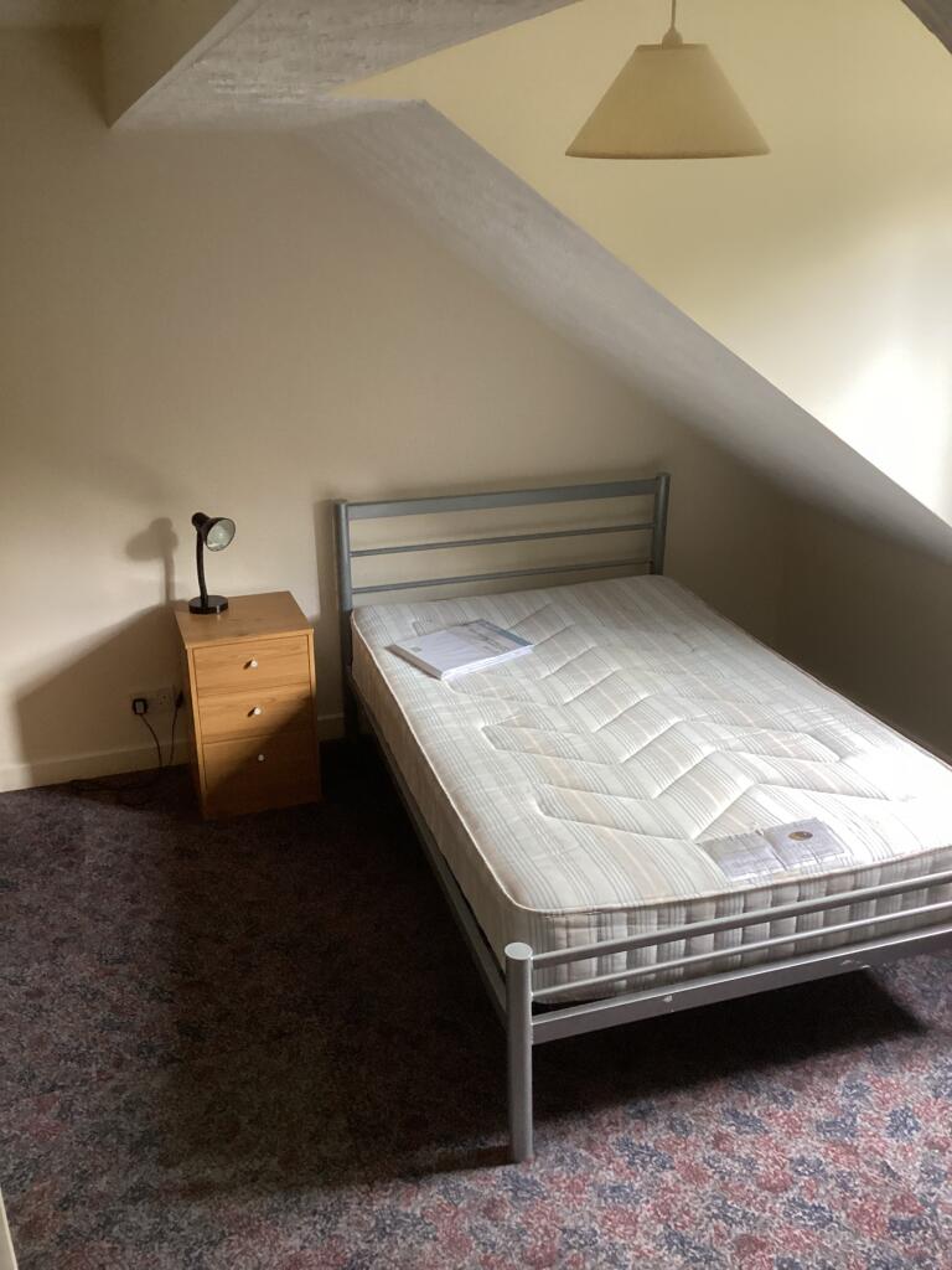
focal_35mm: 31
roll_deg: +0.6
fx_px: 1137
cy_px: 635
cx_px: 476
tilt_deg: -23.9
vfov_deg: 58.4
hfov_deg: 45.4
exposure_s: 1/50
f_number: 2.4
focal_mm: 3.3
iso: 250
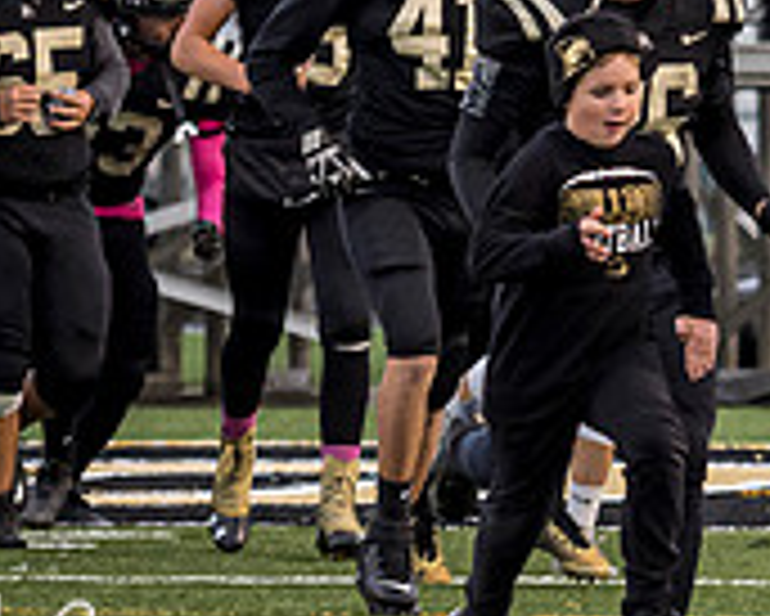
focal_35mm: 1171
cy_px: 34
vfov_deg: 1.3
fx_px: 26701
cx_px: 1107
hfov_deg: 1.7
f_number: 2.8
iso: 1000
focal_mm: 150
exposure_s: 1/640
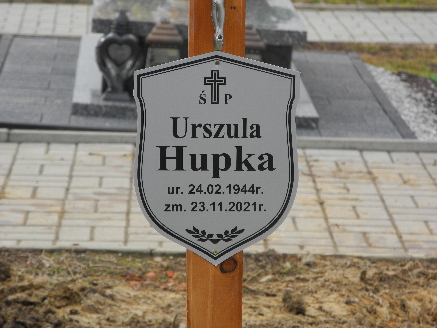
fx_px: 2525
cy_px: 164
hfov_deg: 9.9
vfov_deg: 7.4
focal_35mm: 200
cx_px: 218
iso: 100
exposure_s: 1/125
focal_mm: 42.6
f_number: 5.6
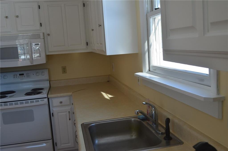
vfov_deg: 36.7
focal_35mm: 36
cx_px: 114
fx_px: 227
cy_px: 76
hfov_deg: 53.3
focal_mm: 24
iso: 400
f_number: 8
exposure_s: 1/80
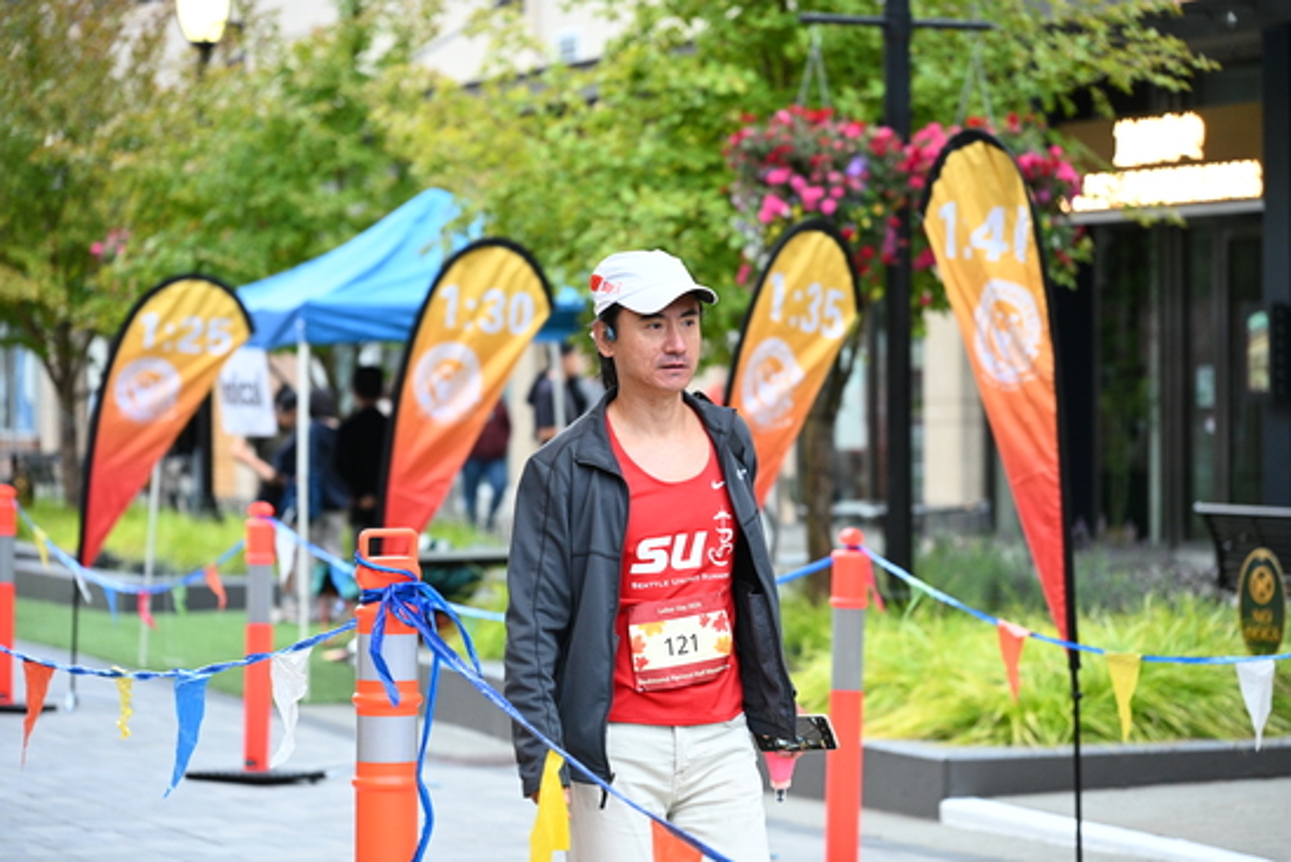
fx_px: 4304
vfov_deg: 11.4
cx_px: 646
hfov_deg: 17.1
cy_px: 431
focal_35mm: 120
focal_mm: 120
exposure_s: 1/250
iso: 2000
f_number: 4
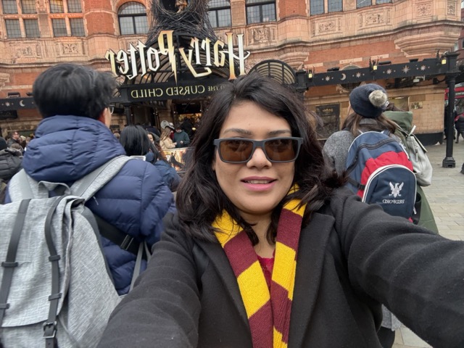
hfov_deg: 73.9
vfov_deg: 58.9
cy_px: 174
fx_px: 308
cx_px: 232
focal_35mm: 23
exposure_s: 1/98
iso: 80
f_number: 1.9
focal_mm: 2.69
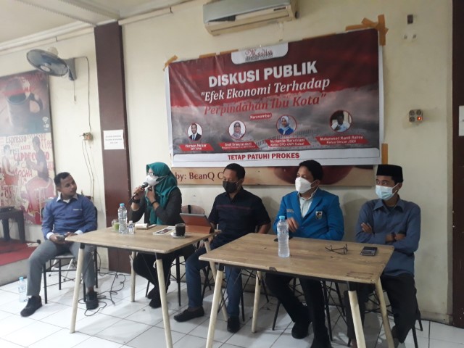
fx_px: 362
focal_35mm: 27
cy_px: 174
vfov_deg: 51.4
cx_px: 232
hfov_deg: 65.3
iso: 320
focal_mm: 3.71
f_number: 1.7
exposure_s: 1/25
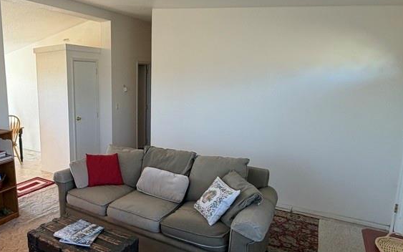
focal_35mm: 27
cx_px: 93
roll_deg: +0.6
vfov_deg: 46.0
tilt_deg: -9.1
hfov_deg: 63.7
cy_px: 130
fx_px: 297
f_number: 2.2
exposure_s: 1/120
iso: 160
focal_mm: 2.22
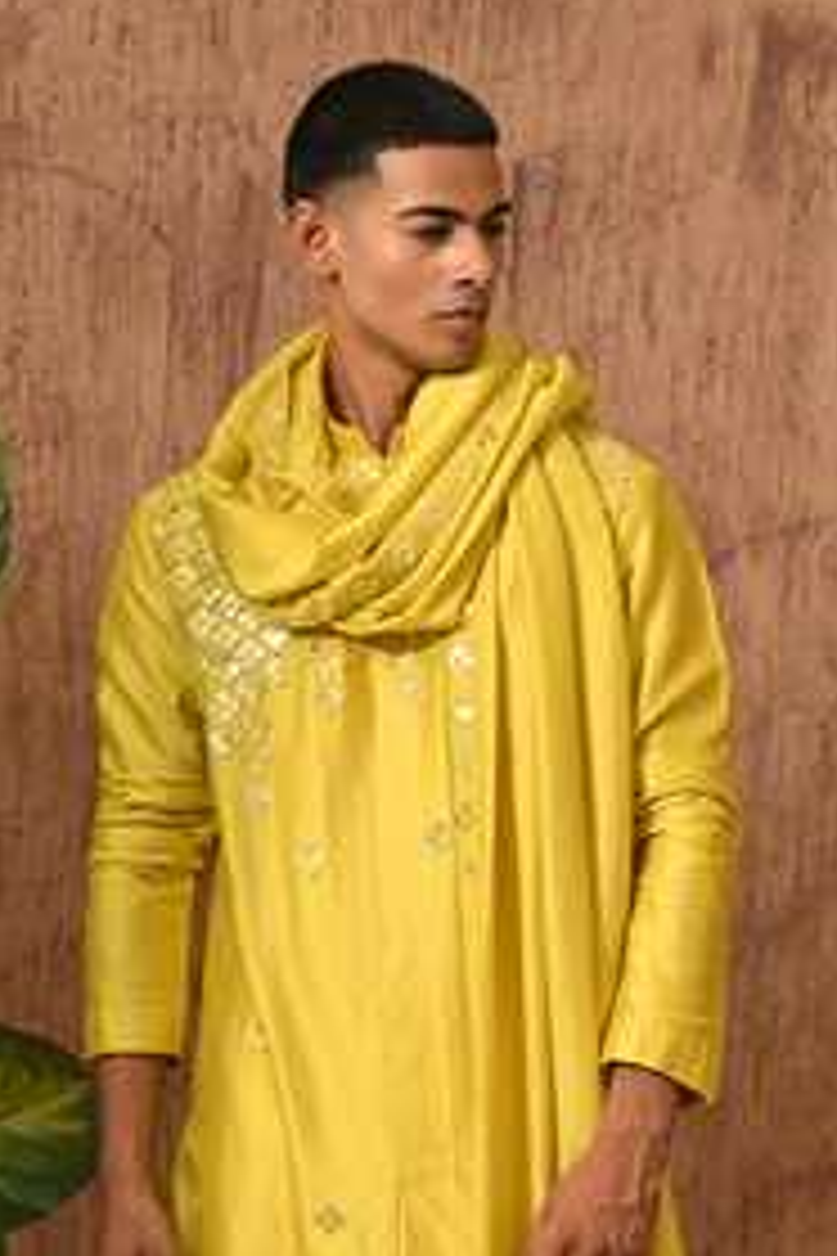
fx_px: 5056
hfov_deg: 9.5
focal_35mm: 145
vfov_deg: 14.0
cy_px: 1155
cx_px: 414
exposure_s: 1/160
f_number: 8
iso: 250
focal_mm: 77
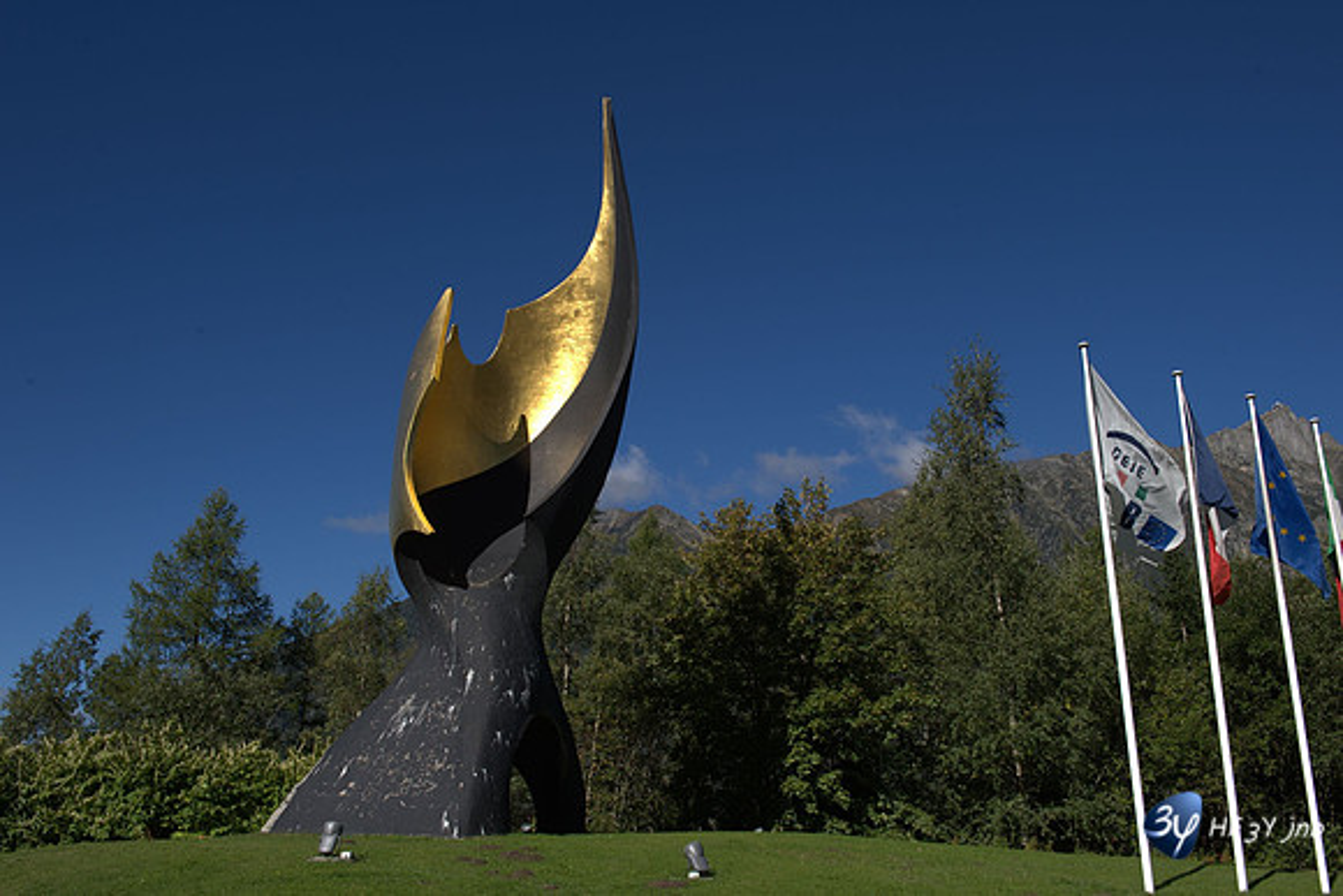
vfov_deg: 42.3
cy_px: 448
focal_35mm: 31
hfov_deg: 60.3
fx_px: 1157
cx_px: 672
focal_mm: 31
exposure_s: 1/320
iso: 200
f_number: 9
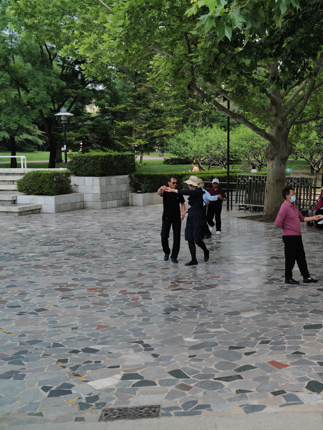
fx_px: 635
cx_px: 291
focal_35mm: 51
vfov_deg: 37.5
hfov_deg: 27.5
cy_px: 214
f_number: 4
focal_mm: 35
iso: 100
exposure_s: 1/400
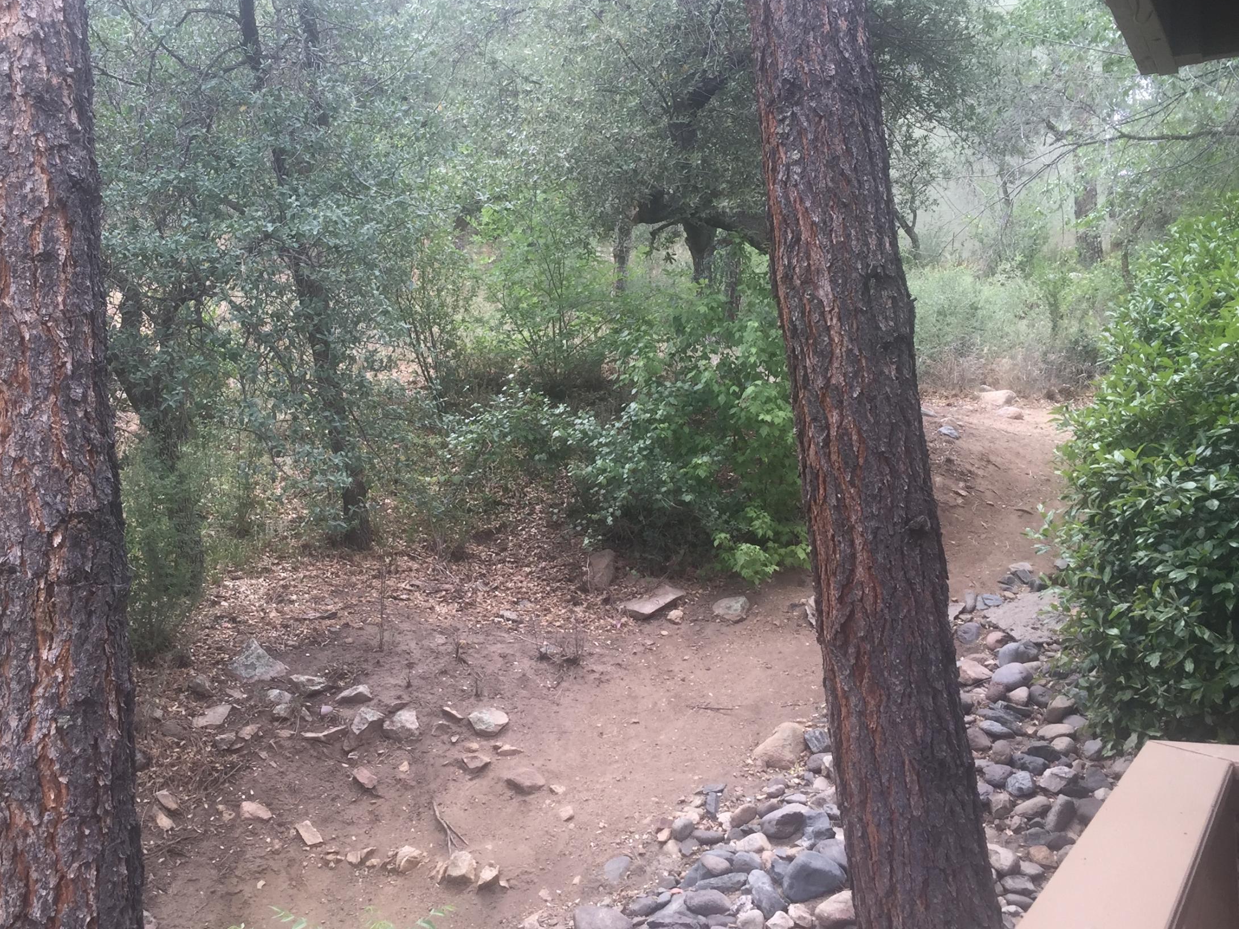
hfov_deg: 46.7
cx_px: 535
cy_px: 450
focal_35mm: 40
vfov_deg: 36.0
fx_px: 1432
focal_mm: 4.15
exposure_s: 1/168
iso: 32
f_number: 2.2
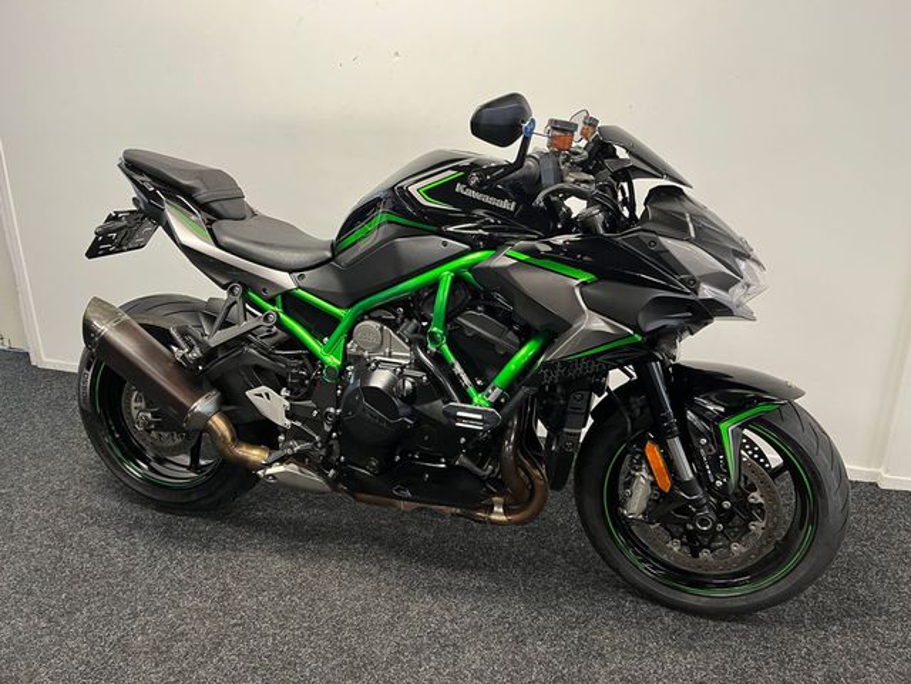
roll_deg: +0.4
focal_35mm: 26
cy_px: 342
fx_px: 684
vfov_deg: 53.1
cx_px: 456
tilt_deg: -19.0
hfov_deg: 67.3
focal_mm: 5.1
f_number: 1.6
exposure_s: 1/50
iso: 160
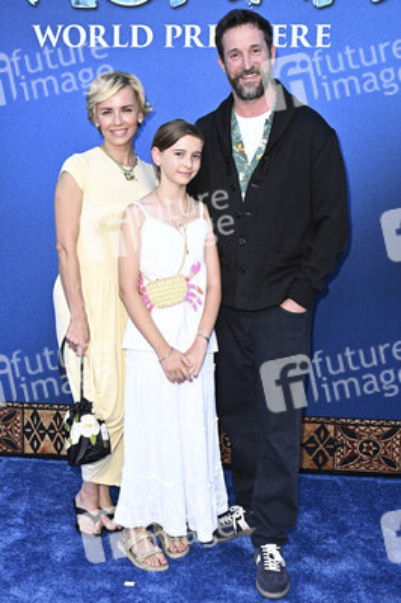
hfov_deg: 31.1
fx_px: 720
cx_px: 200
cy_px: 302
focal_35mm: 43
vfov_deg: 45.5
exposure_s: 1/250
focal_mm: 43
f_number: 6.3
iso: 1000
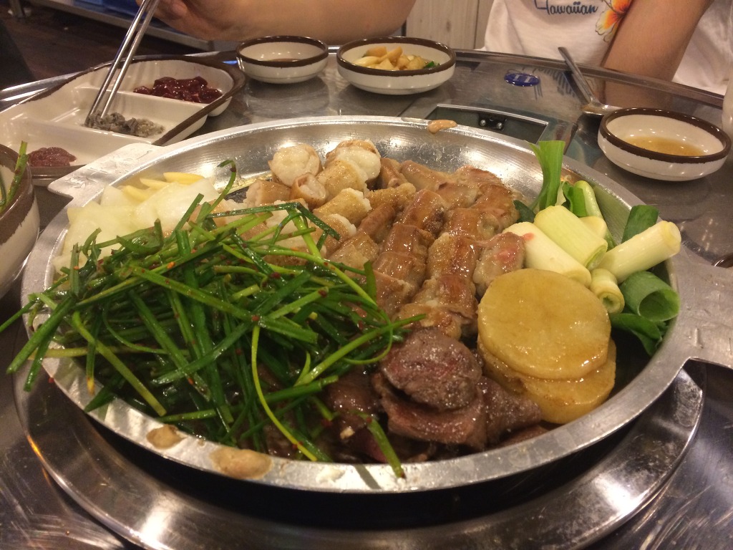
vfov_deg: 46.8
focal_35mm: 30
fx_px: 635
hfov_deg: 60.0
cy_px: 275
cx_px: 366
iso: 200
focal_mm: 4.12
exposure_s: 1/30
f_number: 2.2
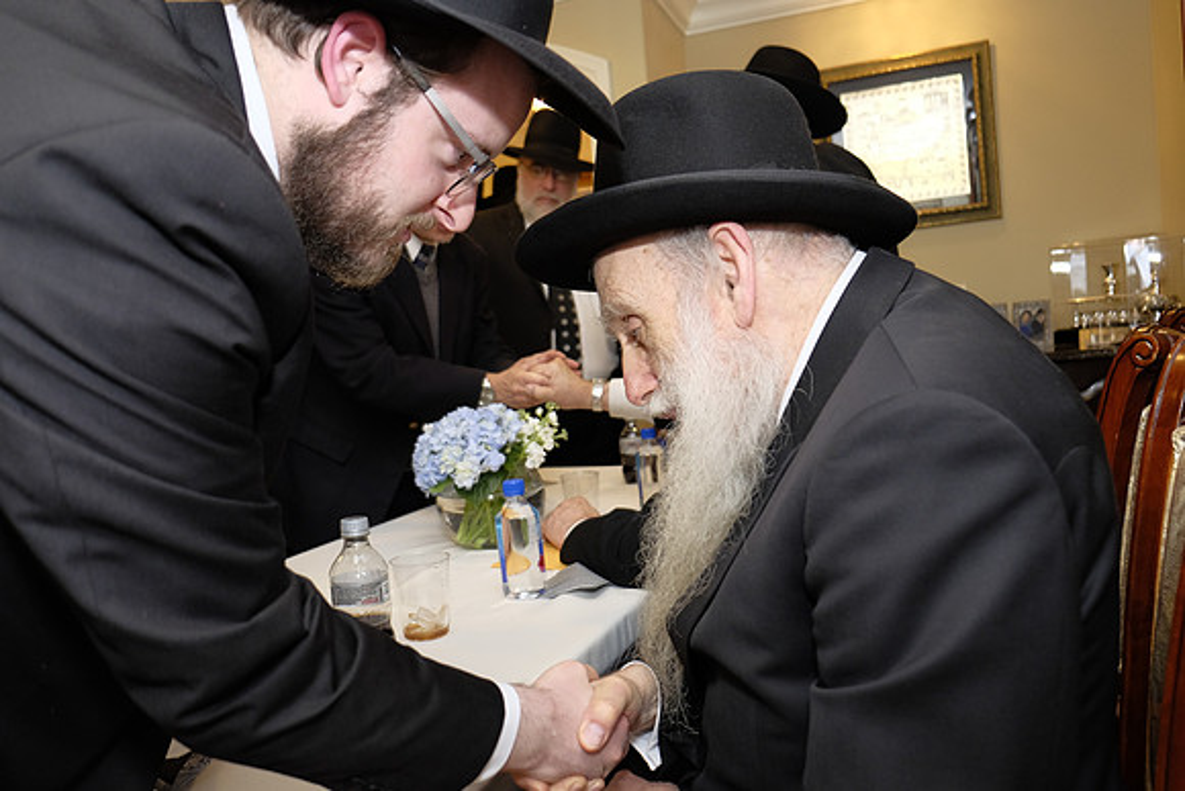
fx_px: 889
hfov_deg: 67.4
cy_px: 396
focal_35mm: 27
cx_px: 592
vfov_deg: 48.0
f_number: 2.8
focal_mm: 18
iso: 800
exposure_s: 1/180
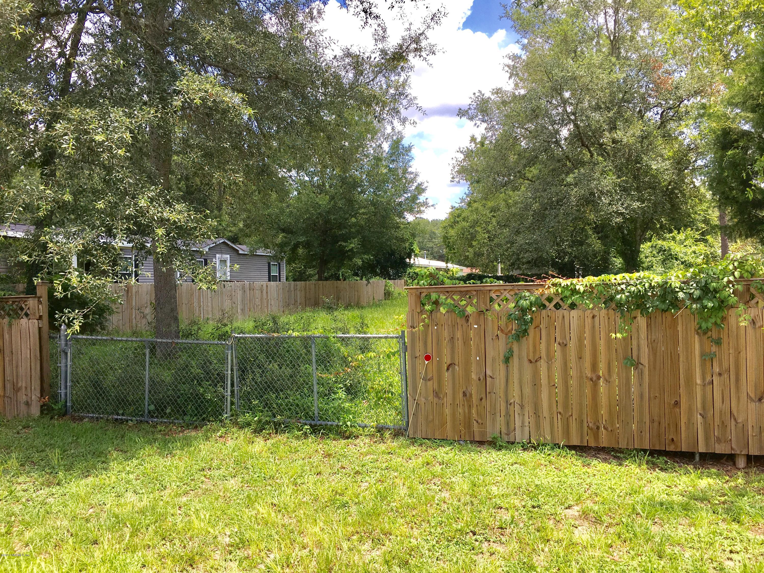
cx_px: 382
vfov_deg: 48.2
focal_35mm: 29
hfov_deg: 61.7
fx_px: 640
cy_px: 286
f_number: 2.2
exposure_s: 1/699
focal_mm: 4.15
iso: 25
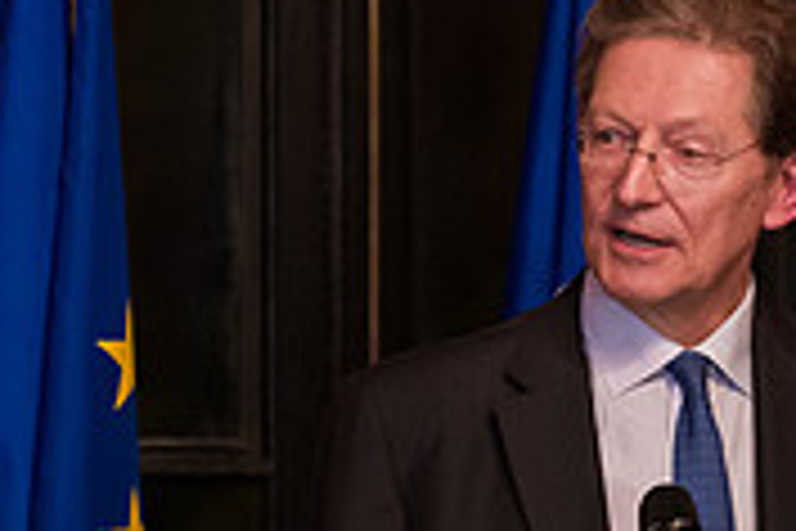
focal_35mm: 416
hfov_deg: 4.9
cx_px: 754
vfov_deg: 3.3
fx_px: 9198
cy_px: 545
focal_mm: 120
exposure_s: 1/200
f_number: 3.2
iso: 3200
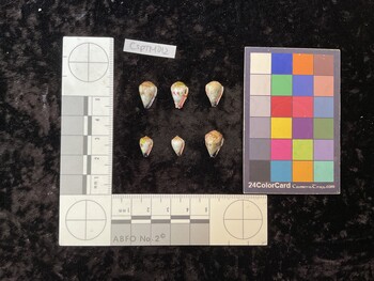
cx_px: 187
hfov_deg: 61.6
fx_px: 314
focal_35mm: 29
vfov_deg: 48.3
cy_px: 140
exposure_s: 1/50
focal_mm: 3
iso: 64
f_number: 1.8
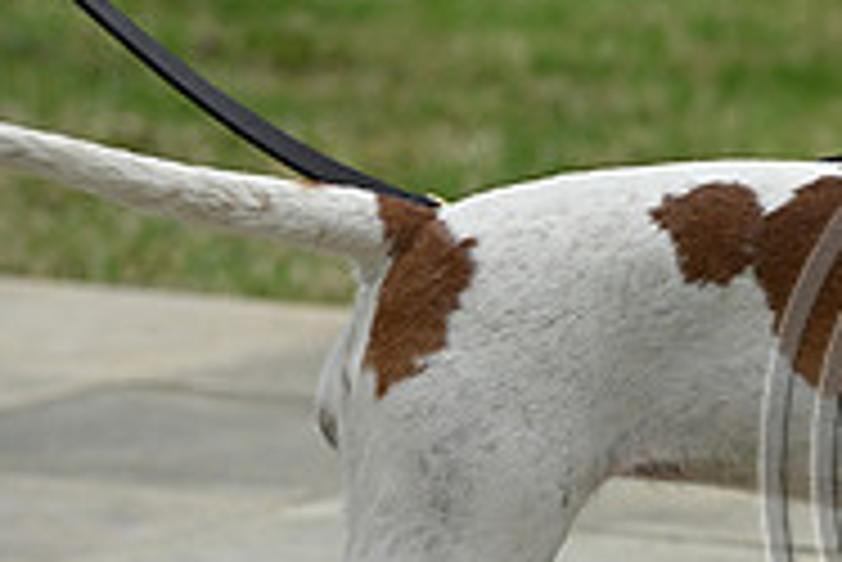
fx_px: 6530
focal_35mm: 279
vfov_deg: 4.9
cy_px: 407
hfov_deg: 7.3
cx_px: 1175
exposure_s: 1/1000
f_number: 4.5
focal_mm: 90
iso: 140
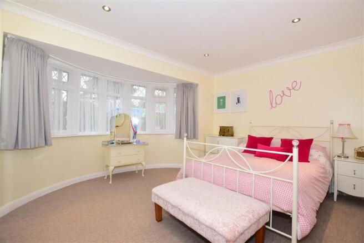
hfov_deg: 100.4
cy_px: 122
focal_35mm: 15
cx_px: 182
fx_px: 152
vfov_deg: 77.3
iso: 400
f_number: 5.6
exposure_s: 1/100
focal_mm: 10
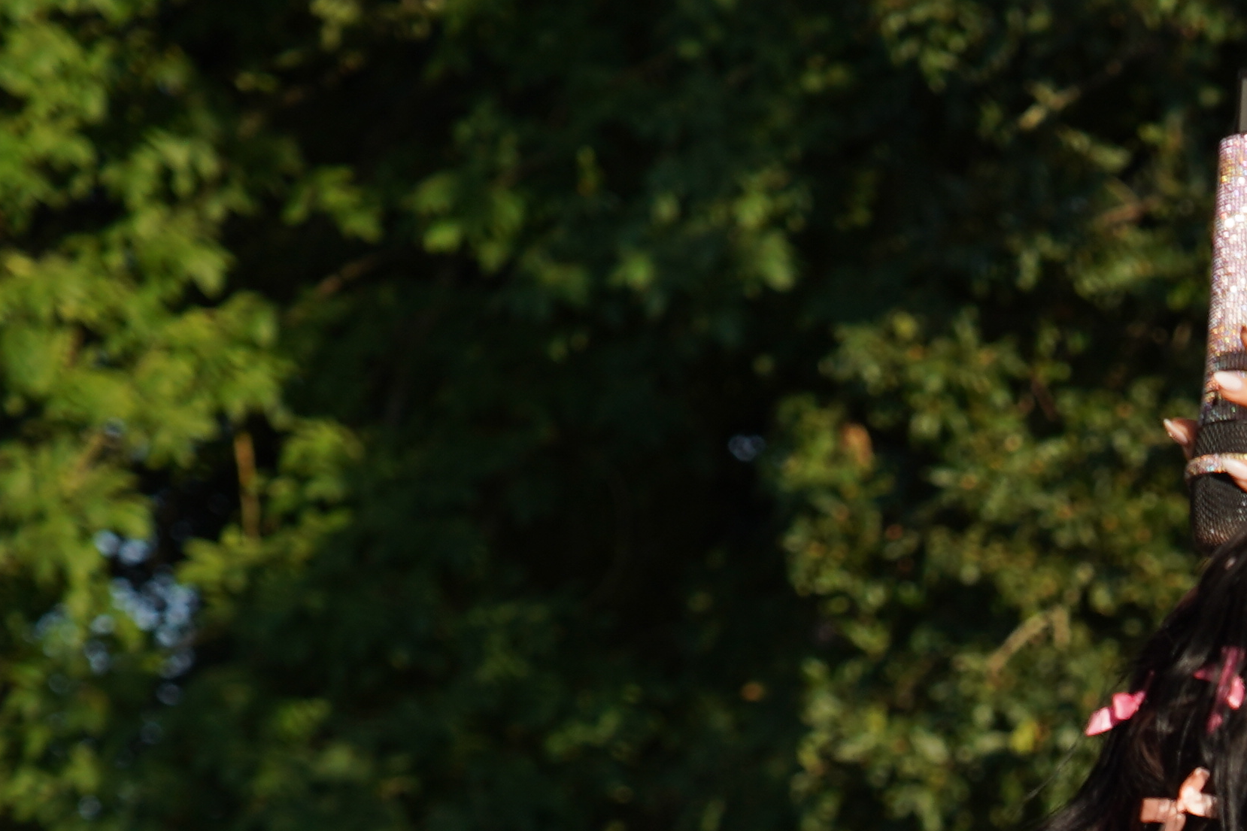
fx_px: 13161
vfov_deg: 3.6
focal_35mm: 380
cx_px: 1412
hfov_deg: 5.4
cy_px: 1344
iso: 100
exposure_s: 1/320
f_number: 5.6
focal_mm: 105
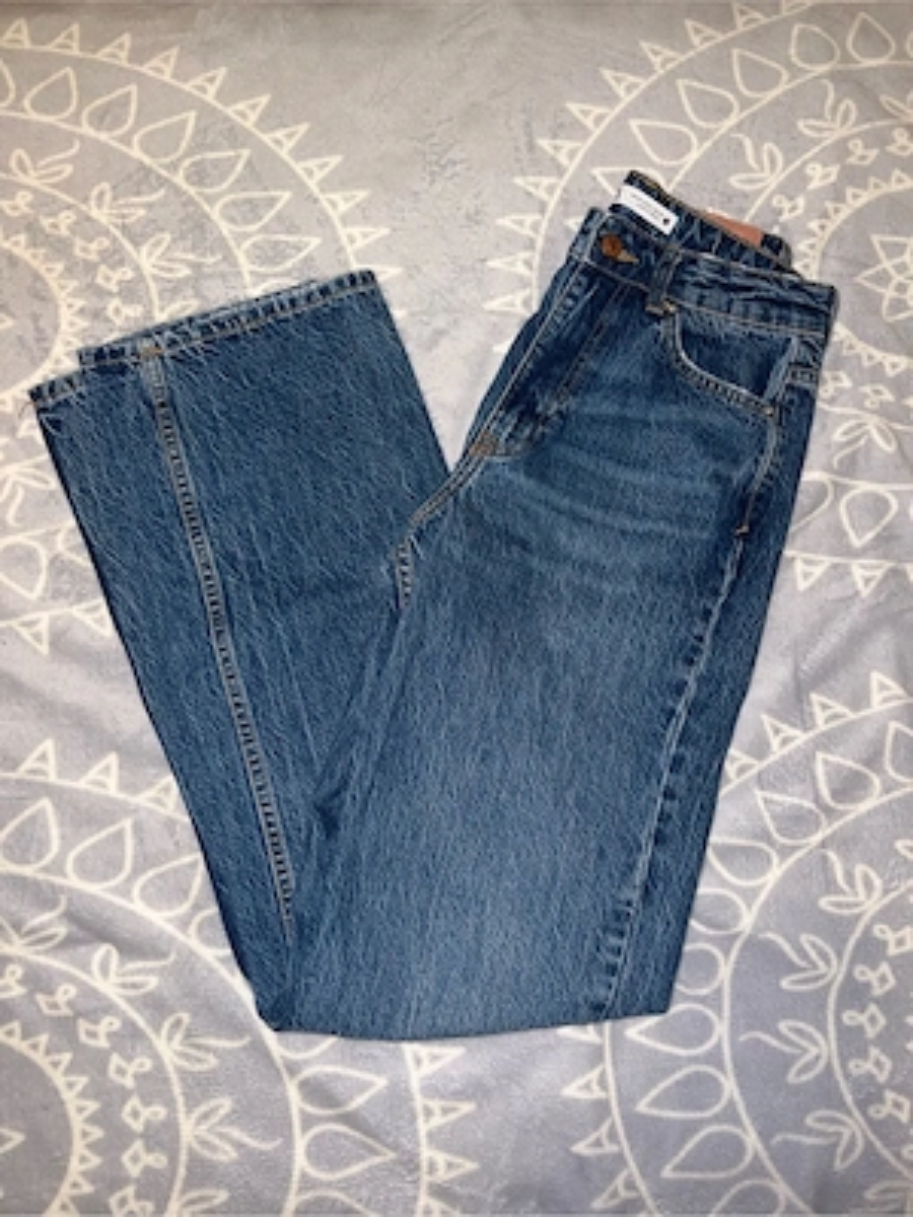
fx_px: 914
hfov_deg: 53.1
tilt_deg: -79.2
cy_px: 608
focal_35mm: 26
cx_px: 456
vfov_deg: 67.3
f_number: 1.5
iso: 40
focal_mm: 5.7
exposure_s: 1/32
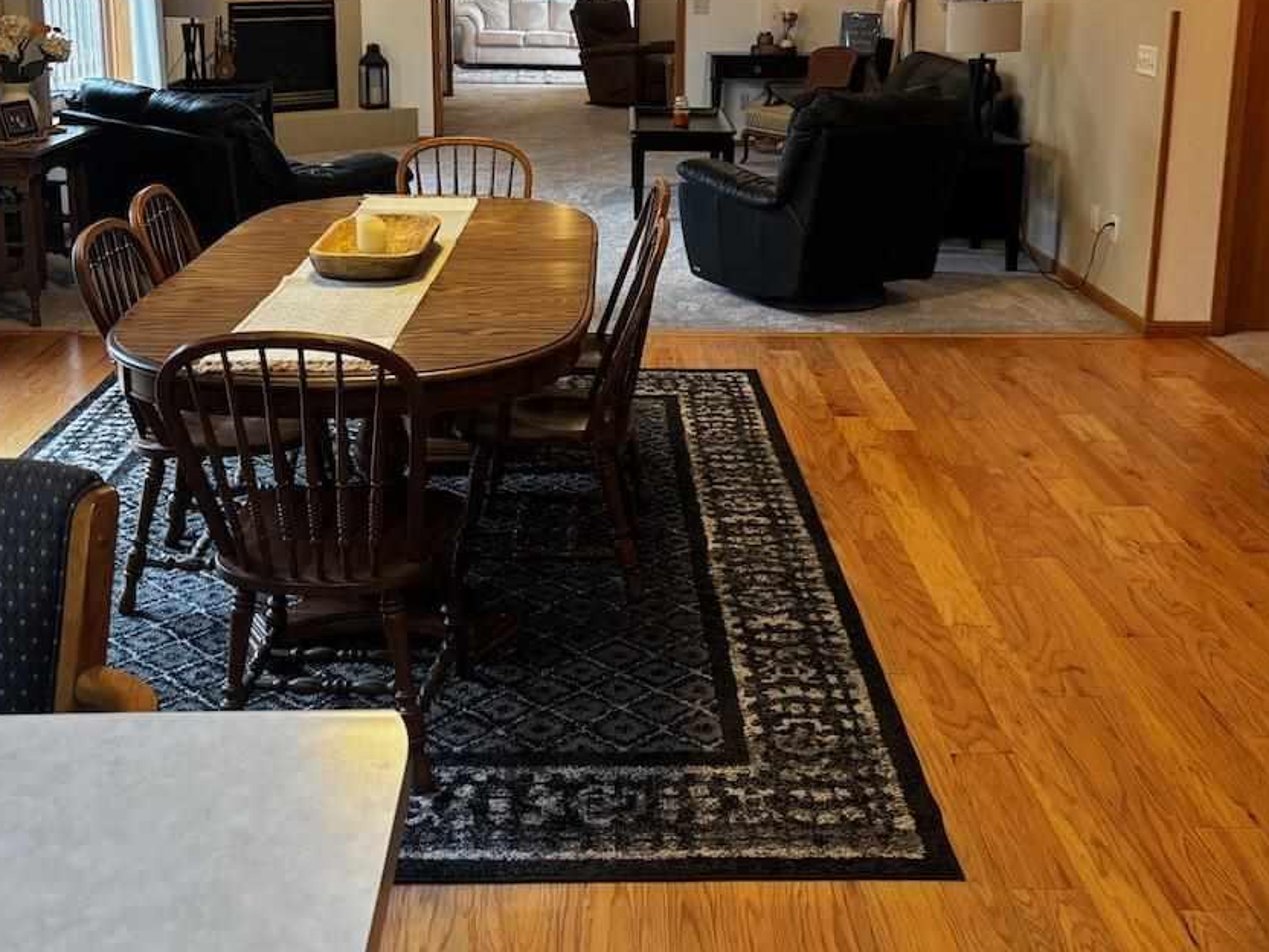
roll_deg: -1.4
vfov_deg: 35.2
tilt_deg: -11.4
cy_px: 247
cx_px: 639
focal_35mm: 40
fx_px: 1466
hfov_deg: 46.8
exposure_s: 1/60
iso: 250
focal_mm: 5.96
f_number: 1.6
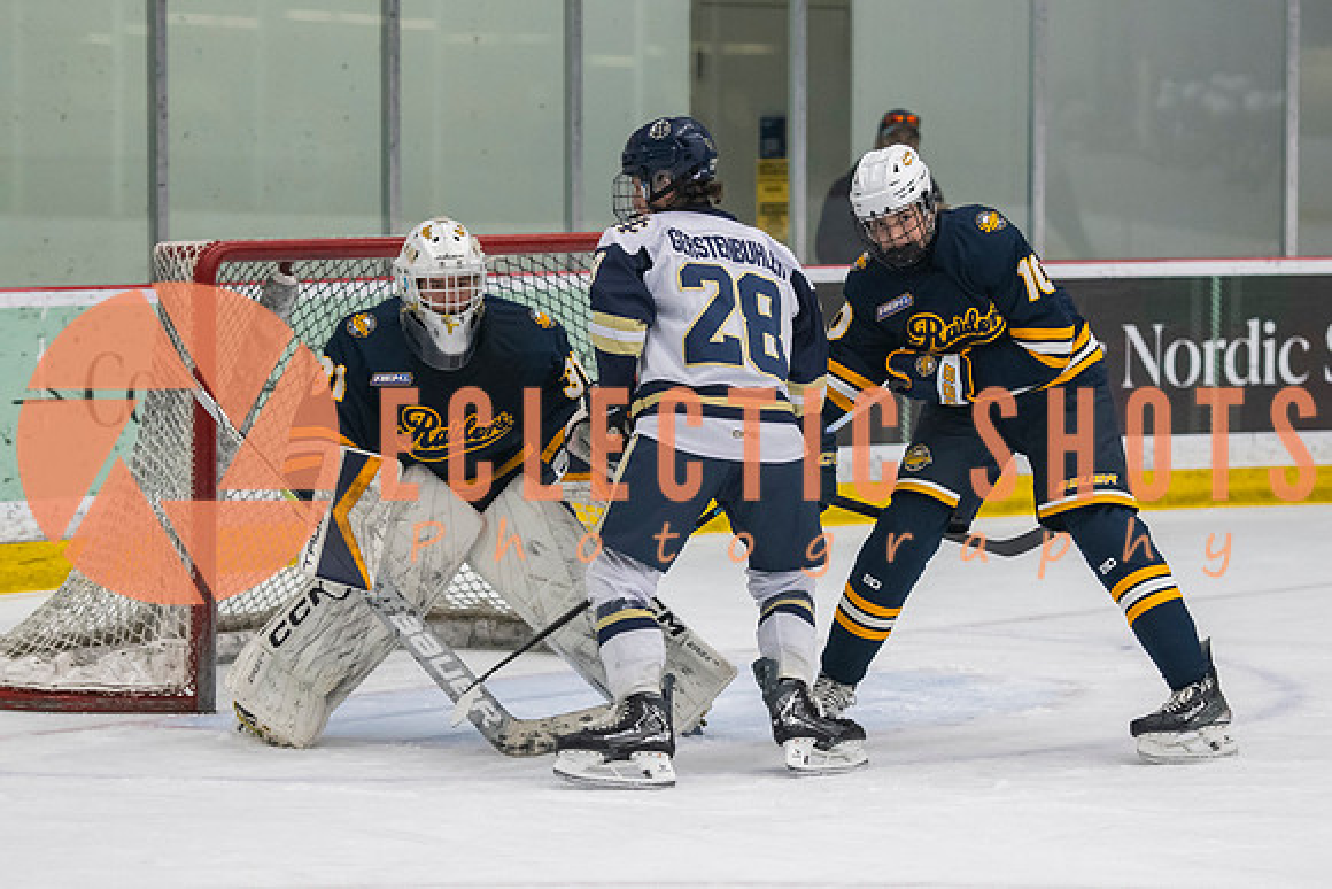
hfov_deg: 12.6
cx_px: 679
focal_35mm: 164
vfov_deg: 8.4
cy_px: 492
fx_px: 6055
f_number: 3.2
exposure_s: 1/640
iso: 2000
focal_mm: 105
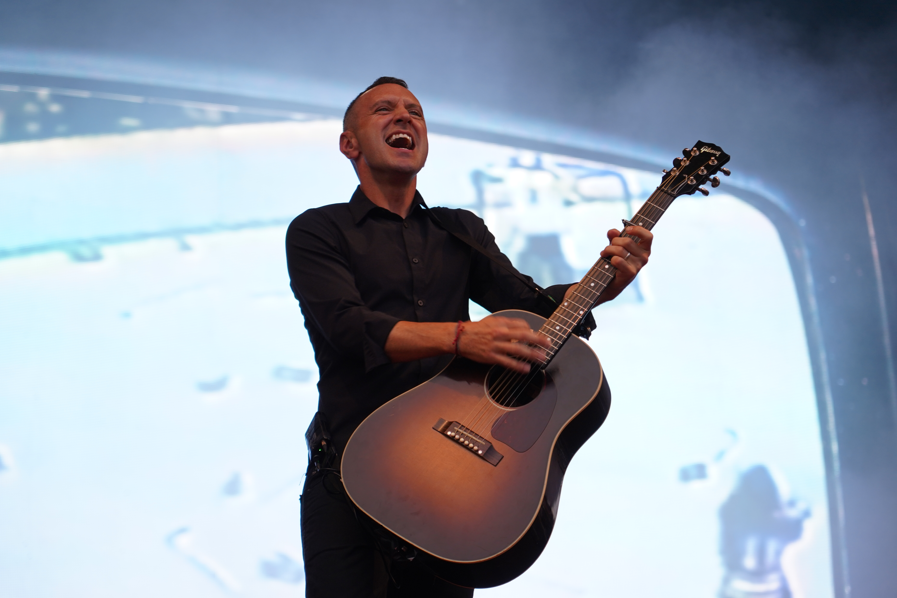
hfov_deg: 19.5
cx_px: 448
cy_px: 299
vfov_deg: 13.0
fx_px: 2616
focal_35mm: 105
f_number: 4
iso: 500
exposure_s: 1/125
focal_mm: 105
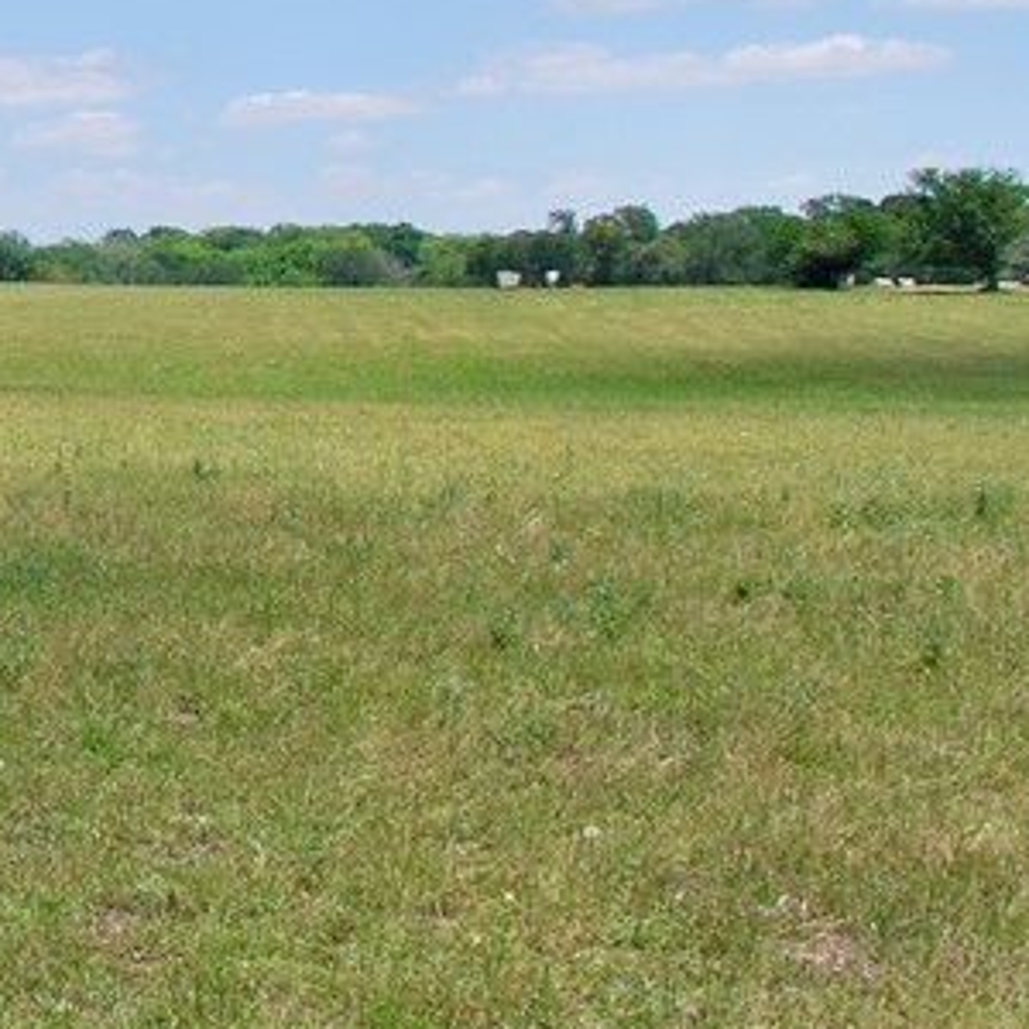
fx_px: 2791
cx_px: -475
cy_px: 10
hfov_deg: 18.7
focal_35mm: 83
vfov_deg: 20.3
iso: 100
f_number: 8
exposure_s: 1/250
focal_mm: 18
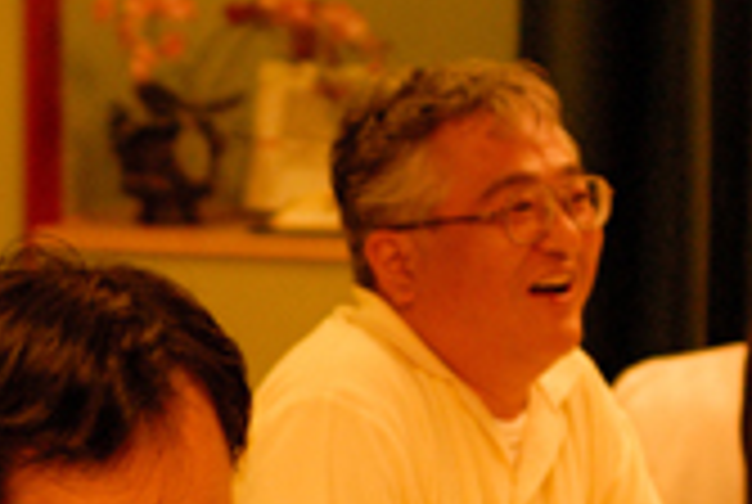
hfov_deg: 12.7
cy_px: 587
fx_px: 3369
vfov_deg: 8.5
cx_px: 171
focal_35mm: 161
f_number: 2
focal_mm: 28
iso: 800
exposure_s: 1/100
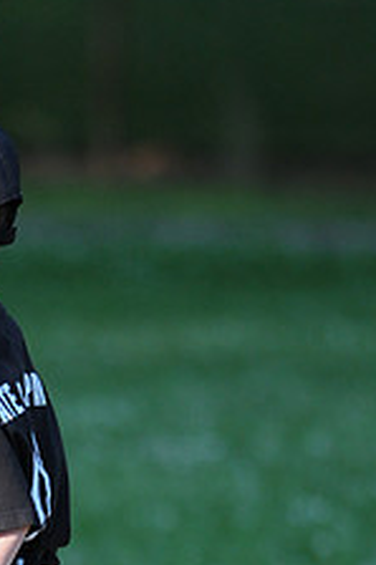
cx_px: -57
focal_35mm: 1163
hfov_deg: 1.2
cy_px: 714
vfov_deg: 1.8
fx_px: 18247
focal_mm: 300
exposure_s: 1/1600
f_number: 4
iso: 800
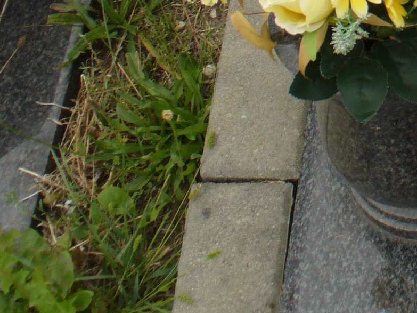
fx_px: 1457
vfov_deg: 11.7
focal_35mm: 121
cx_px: 644
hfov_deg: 15.0
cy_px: -170
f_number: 5.6
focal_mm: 6.1
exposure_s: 1/160
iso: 80
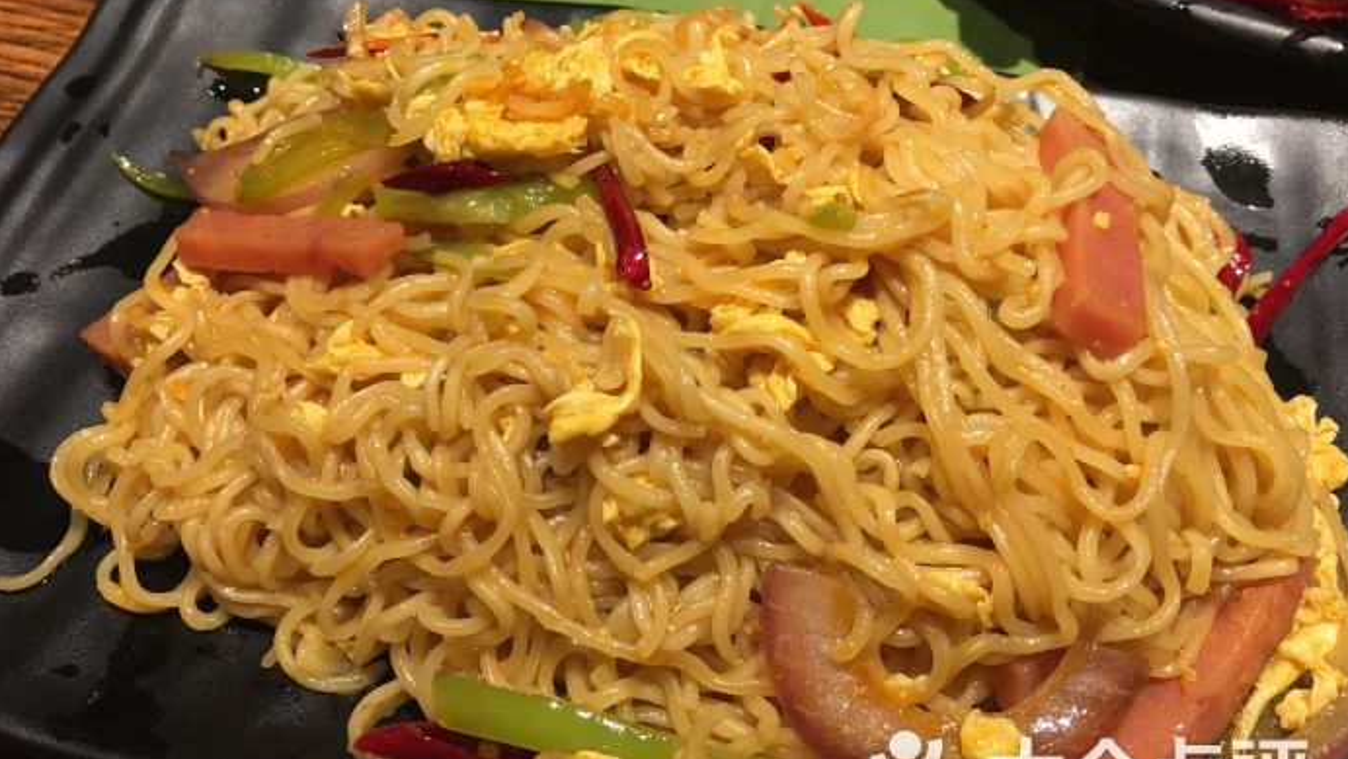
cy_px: 366
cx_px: 677
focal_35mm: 32
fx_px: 1144
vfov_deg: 36.7
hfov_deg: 61.0
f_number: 2.2
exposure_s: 1/17
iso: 40
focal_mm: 4.15
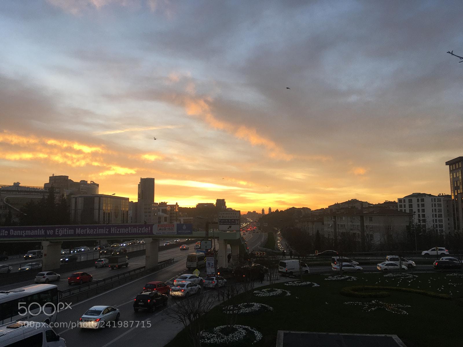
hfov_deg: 61.7
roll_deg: -0.1
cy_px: 174
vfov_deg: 48.2
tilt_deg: +6.2
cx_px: 232
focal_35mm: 29
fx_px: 388
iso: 25
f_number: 2.2
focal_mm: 4.15
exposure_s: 1/100
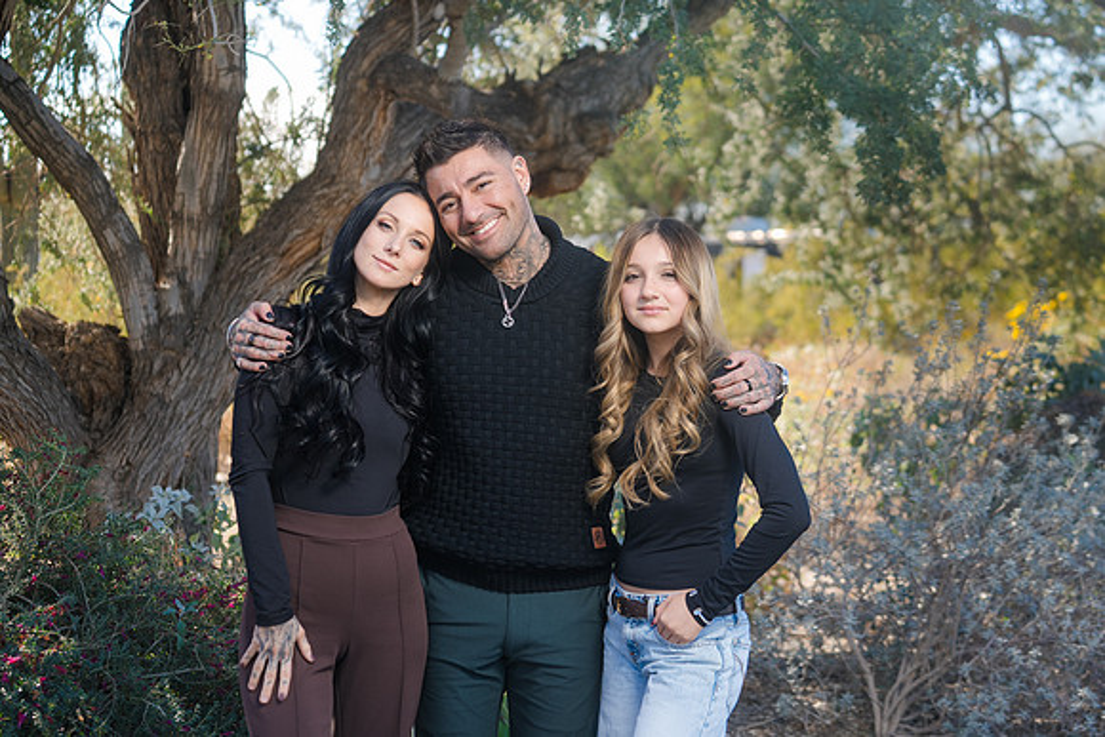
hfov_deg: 28.1
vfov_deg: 18.9
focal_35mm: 72
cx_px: 552
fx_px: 2210
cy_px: 368
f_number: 4.5
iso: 100
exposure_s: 1/250
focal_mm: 72
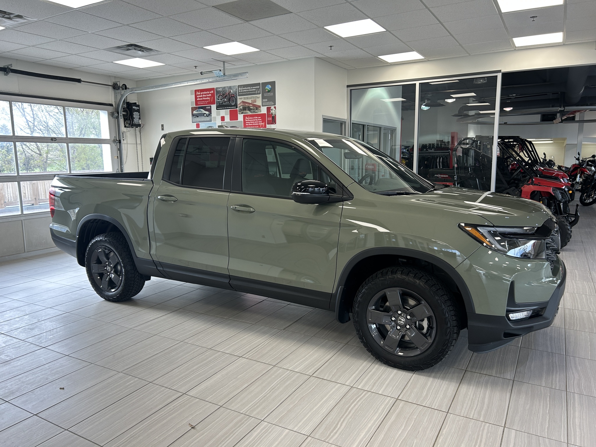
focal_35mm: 26
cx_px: 298
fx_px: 448
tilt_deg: -10.2
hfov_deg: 67.3
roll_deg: +2.9
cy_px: 224
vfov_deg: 53.1
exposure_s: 1/120
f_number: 1.5
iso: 50
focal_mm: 5.7
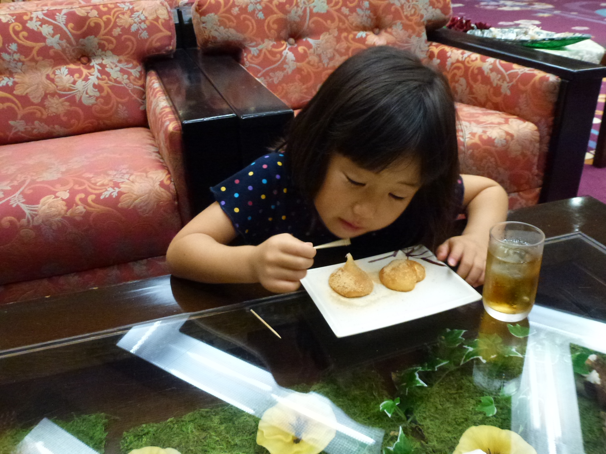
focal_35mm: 30
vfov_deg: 46.8
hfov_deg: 60.0
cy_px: 227
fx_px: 525
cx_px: 303
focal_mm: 5.4
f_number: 3.5
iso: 800
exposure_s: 1/30
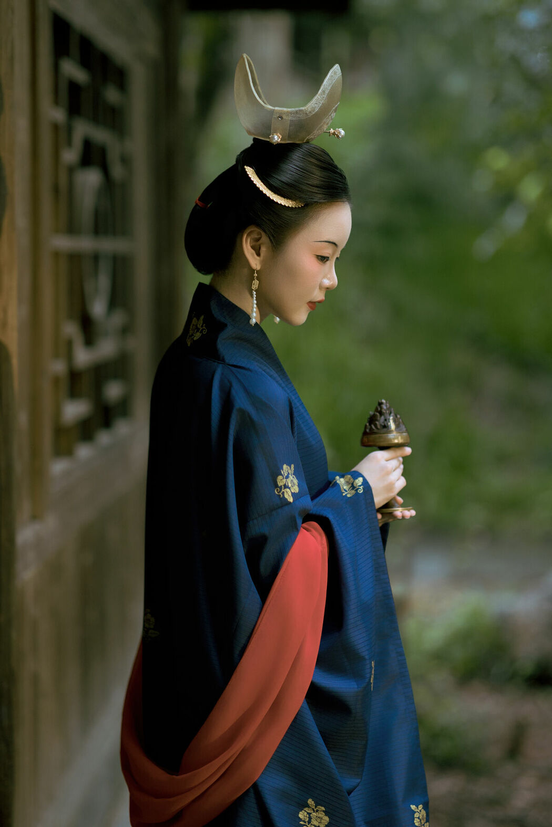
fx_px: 1955
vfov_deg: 23.9
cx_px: 276
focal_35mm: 85
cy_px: 414
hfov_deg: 16.1
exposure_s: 1/200
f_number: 2
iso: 800
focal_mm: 85
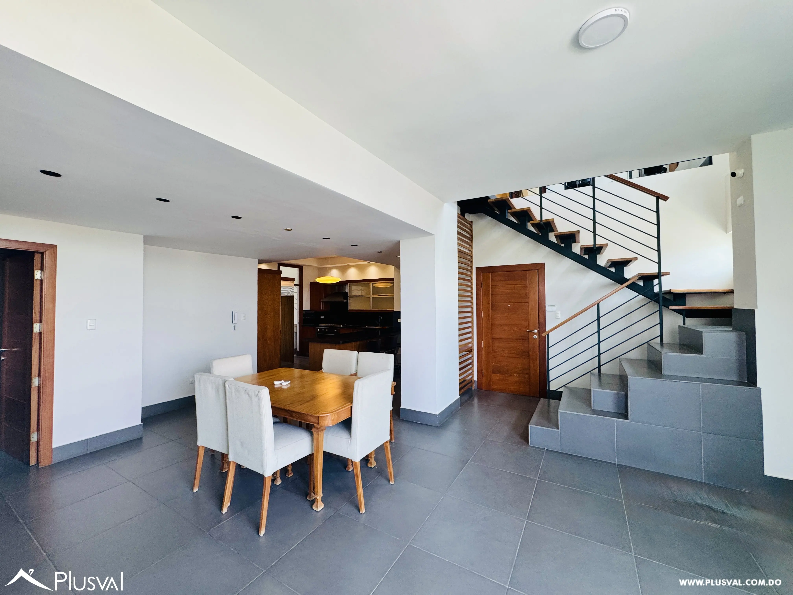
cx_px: 396
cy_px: 298
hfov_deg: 102.1
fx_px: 321
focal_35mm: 14
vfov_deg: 85.7
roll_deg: +0.6
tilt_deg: +2.6
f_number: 2.2
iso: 160
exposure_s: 1/120
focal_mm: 2.22
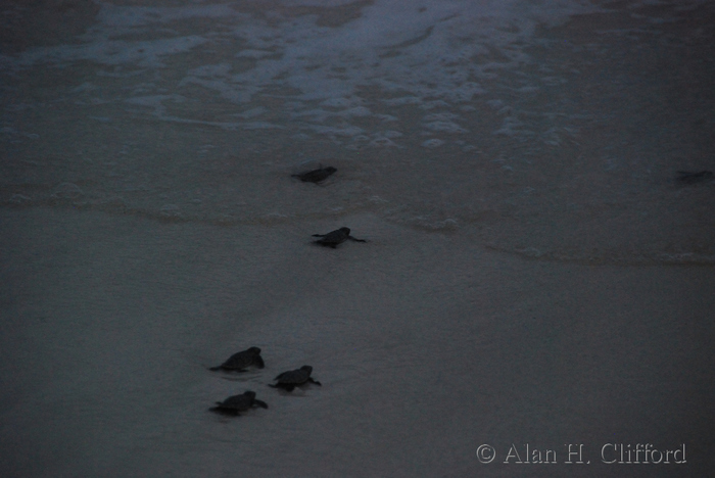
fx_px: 5963
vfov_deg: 4.6
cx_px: 358
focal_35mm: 300
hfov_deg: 6.9
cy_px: 239
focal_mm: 200
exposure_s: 1/125
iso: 1600
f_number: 5.6
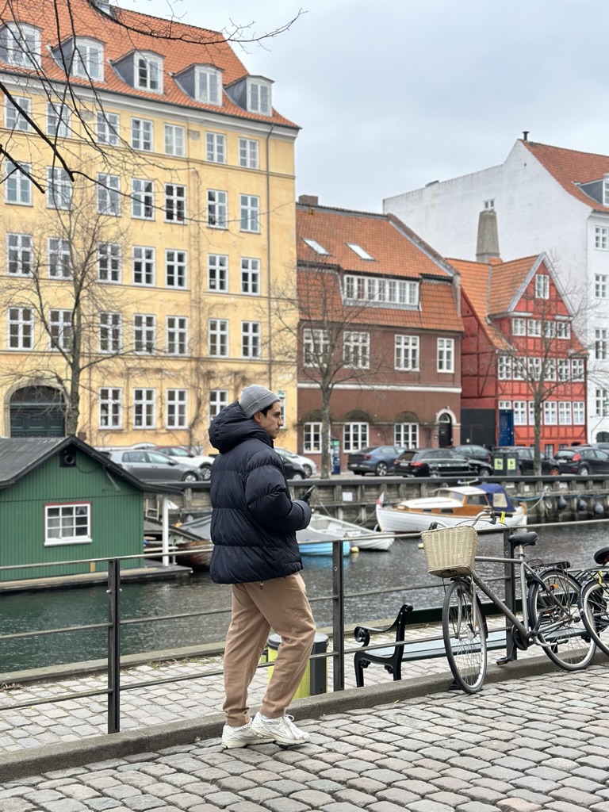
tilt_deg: -0.2
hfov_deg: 30.3
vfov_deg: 39.7
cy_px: 406
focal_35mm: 48
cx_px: 304
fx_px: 1126
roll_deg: +1.1
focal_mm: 6.86
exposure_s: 1/836
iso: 80
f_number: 1.78
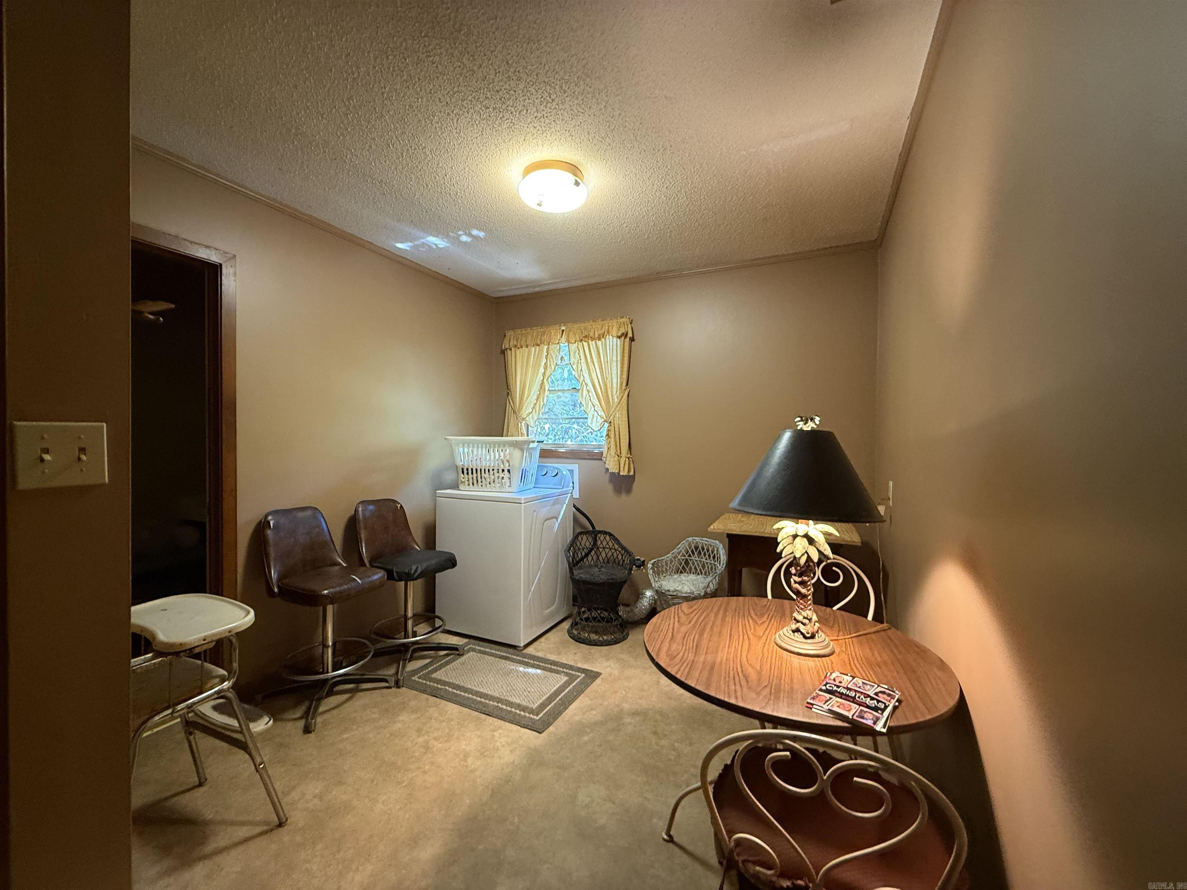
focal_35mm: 14
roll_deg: +0.8
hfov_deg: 102.1
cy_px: 445
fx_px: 480
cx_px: 594
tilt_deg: +0.5
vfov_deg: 85.7
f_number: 2.2
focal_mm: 2.22
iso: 320
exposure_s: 1/20
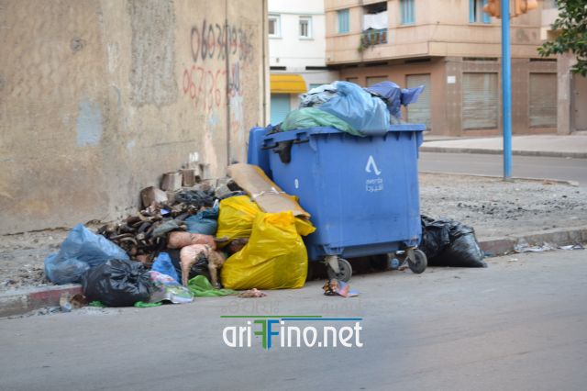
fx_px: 1100
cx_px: 294
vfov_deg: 20.1
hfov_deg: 29.9
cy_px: 196
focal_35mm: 68
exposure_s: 1/50
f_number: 5.3
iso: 400
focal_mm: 45
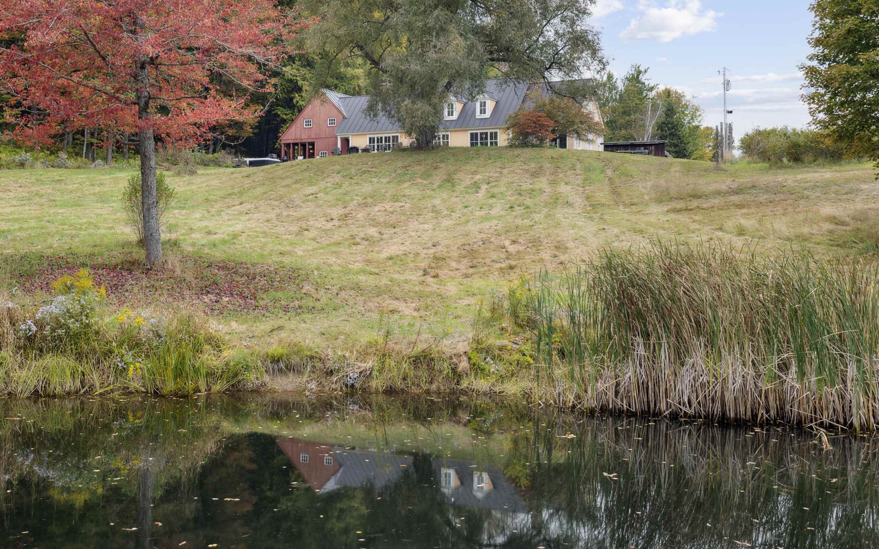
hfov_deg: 44.2
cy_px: 249
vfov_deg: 28.6
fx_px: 1078
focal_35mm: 45
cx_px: 360
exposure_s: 1/80
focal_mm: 35
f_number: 8
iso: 250
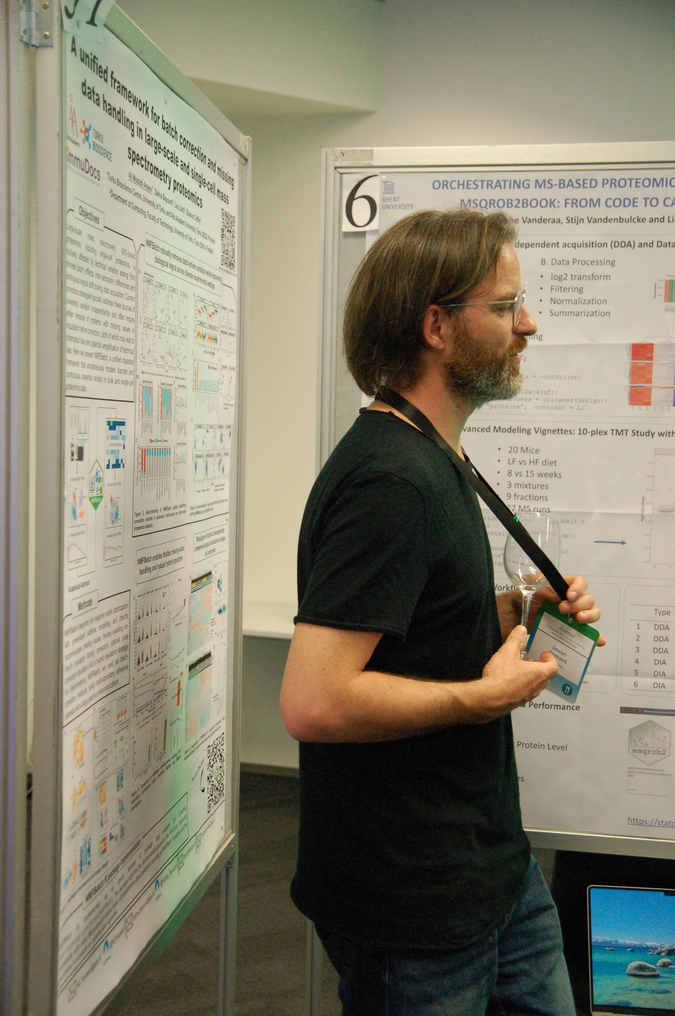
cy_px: 508
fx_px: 1310
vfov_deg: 42.4
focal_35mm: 46
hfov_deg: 28.9
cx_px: 338
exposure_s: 1/125
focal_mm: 31
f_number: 4
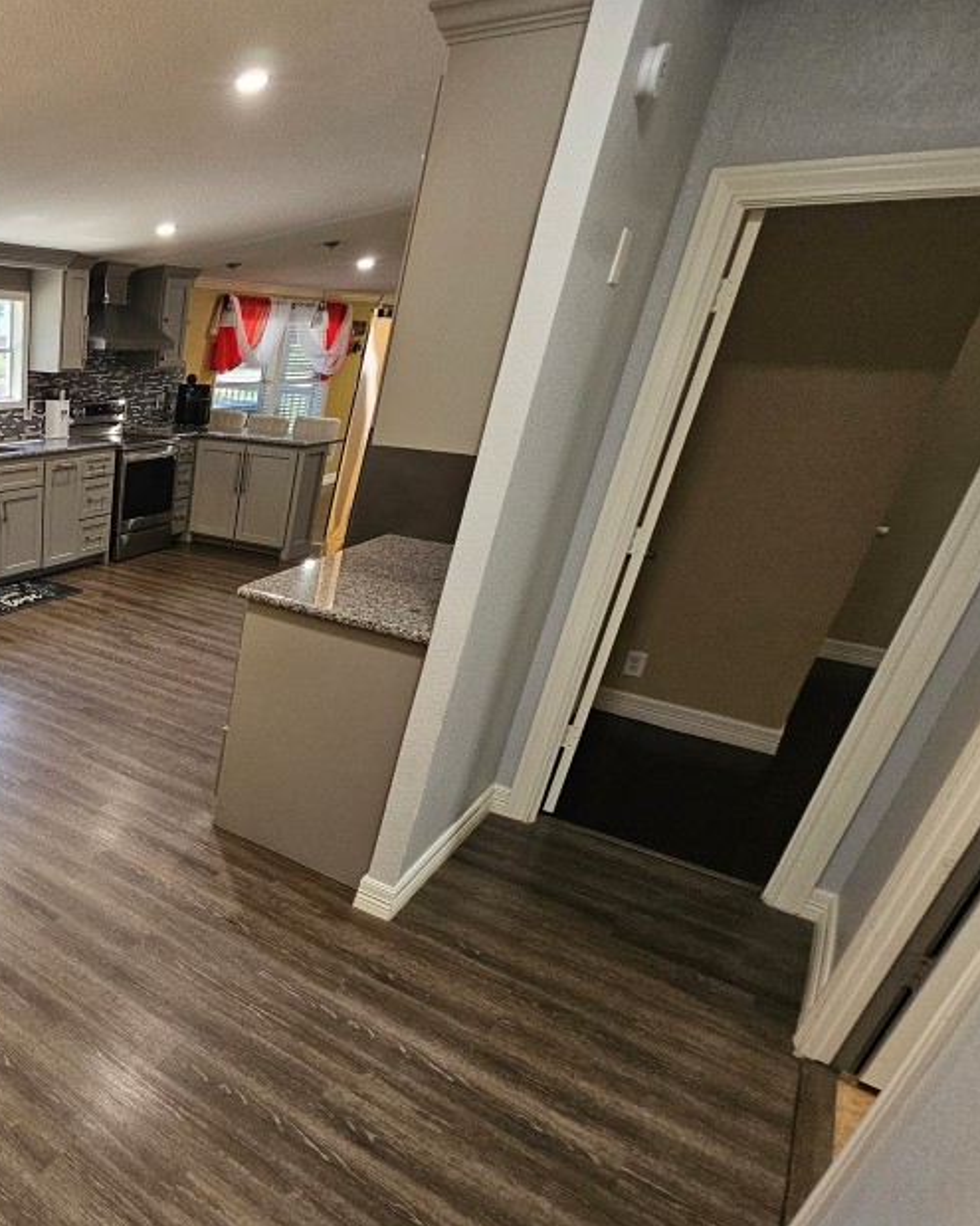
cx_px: 4
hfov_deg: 52.3
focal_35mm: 21
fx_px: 762
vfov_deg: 76.9
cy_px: 725
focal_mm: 2.2
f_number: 2.2
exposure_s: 1/60
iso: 250
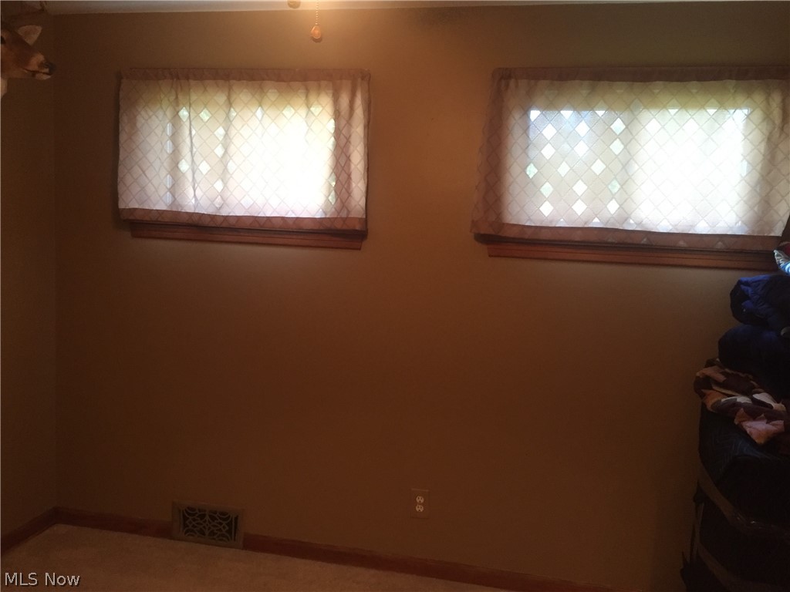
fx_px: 662
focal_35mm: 29
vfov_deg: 48.2
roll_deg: -2.4
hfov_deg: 61.7
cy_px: 296
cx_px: 395
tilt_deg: -5.2
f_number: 2.2
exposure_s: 1/30
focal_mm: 4.15
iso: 200
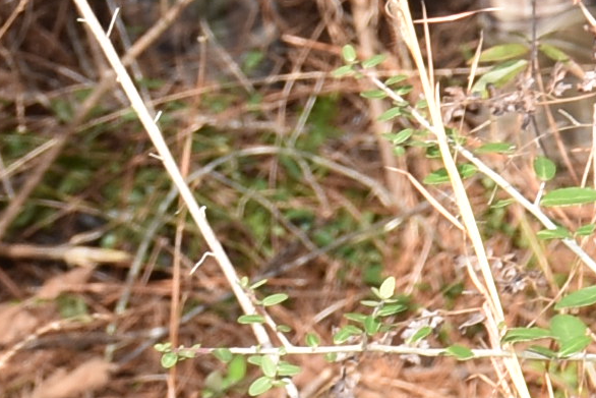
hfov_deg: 4.2
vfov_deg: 3.0
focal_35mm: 460
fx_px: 7617
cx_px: 2176
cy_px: -458
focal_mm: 40
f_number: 8
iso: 200
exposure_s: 1/250
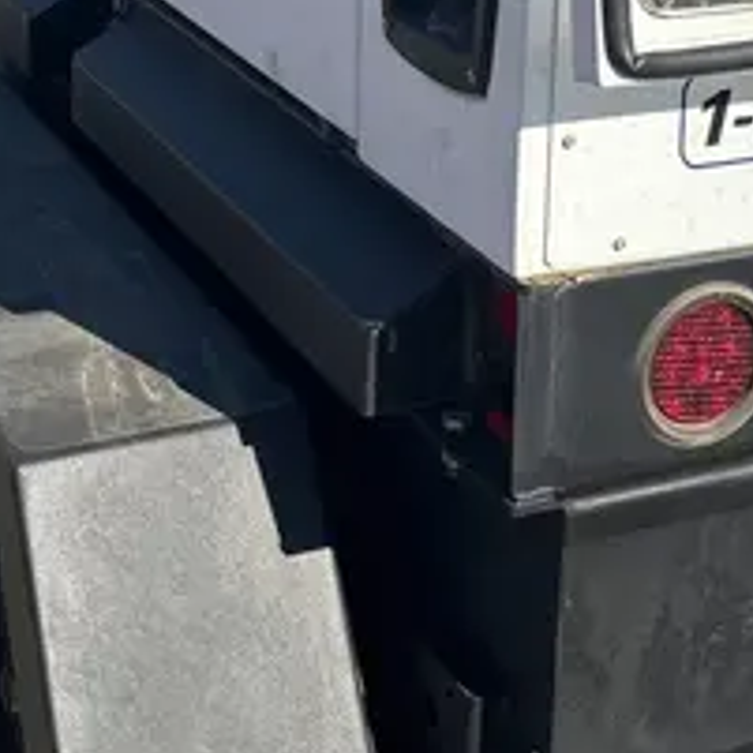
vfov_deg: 19.6
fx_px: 2067
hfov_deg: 20.6
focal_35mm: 84
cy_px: -103
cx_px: 363
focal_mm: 5.96
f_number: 1.6
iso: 50
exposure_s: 1/4854
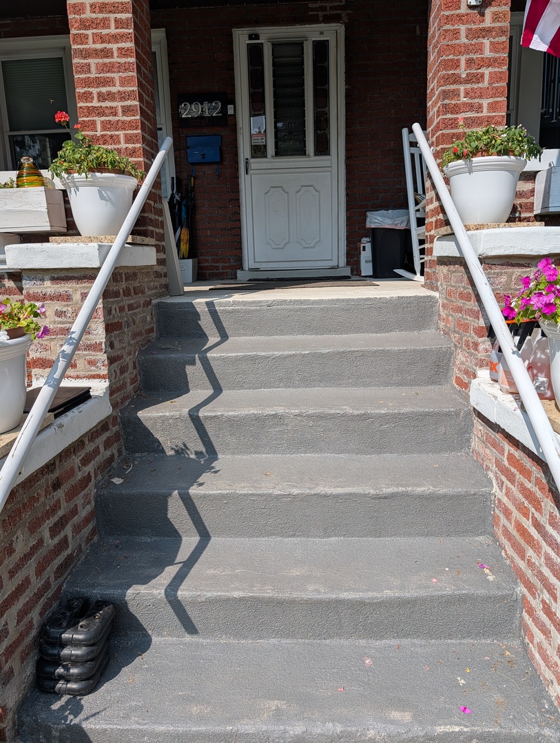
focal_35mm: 24
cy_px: 372
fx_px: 516
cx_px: 280
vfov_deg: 71.5
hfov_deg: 56.9
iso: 21
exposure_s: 1/1462
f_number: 1.68
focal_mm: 6.9
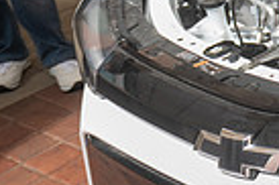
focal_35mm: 102
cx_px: 552
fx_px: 790
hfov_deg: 15.9
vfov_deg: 12.9
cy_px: -70
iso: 200
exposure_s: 1/200
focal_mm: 24
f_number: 4
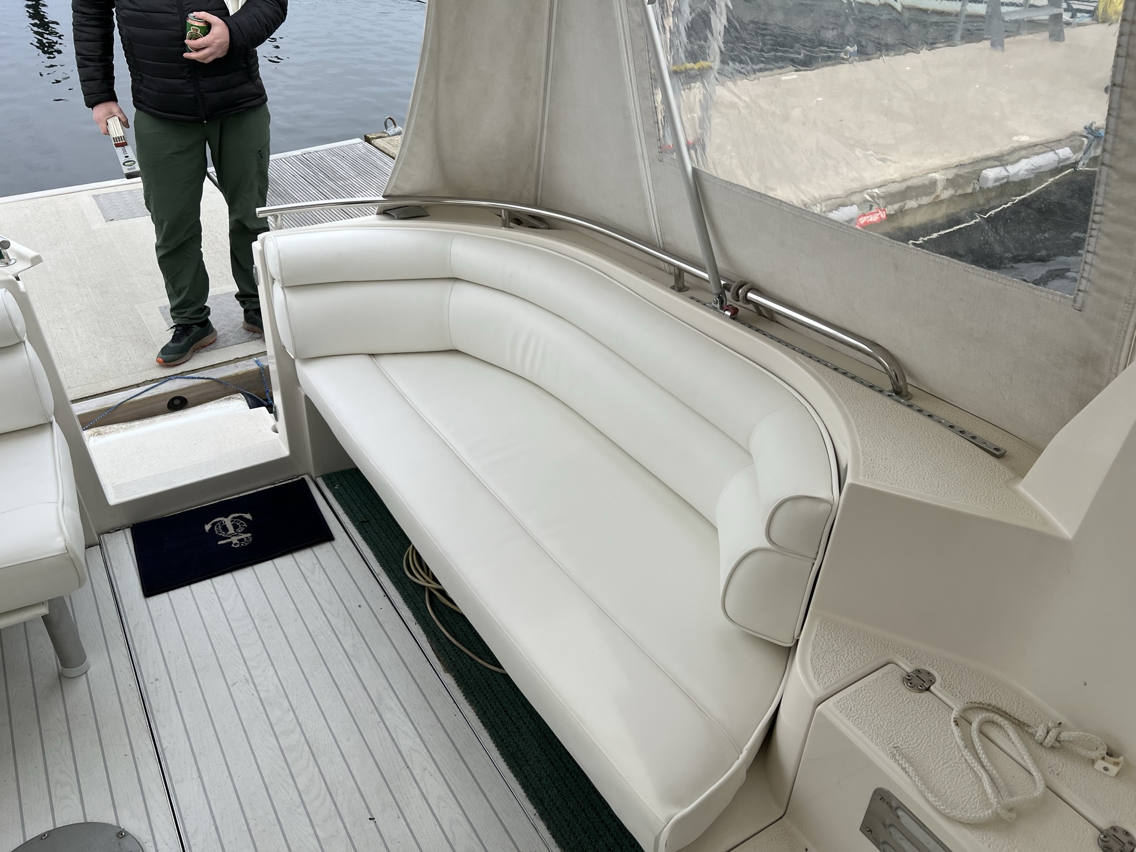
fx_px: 853
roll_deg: -1.0
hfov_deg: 67.3
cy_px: 426
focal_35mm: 26
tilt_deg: -34.8
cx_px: 568
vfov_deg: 53.1
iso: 50
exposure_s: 1/2404
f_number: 1.5
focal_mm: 5.7
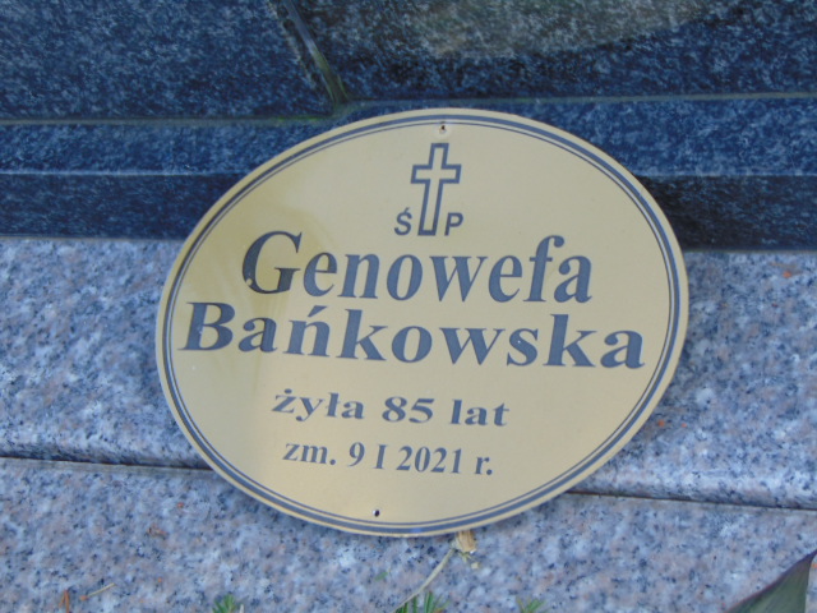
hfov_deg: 18.2
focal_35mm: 108
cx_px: 408
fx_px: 2549
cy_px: 306
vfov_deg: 13.7
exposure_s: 1/100
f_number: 3.9
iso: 80
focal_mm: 19.4
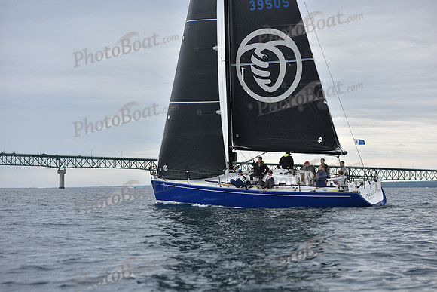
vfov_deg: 15.9
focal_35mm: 86
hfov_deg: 23.6
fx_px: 1044
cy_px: 146
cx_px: 218
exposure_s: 1/800
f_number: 4.5
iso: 250
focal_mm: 86
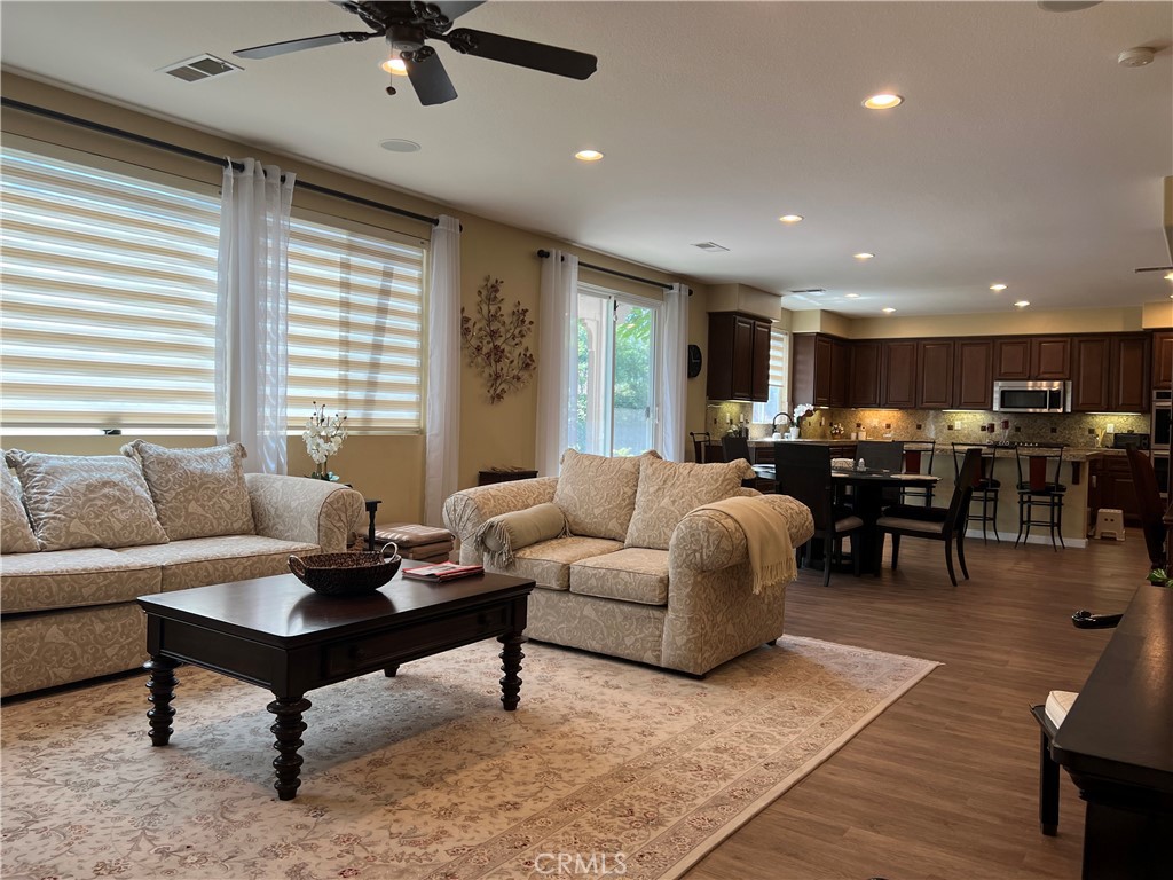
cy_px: 440
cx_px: 586
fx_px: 881
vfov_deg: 53.1
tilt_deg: -0.1
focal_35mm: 26
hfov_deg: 67.3
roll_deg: -1.5
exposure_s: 1/120
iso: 64
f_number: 1.5
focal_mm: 5.7
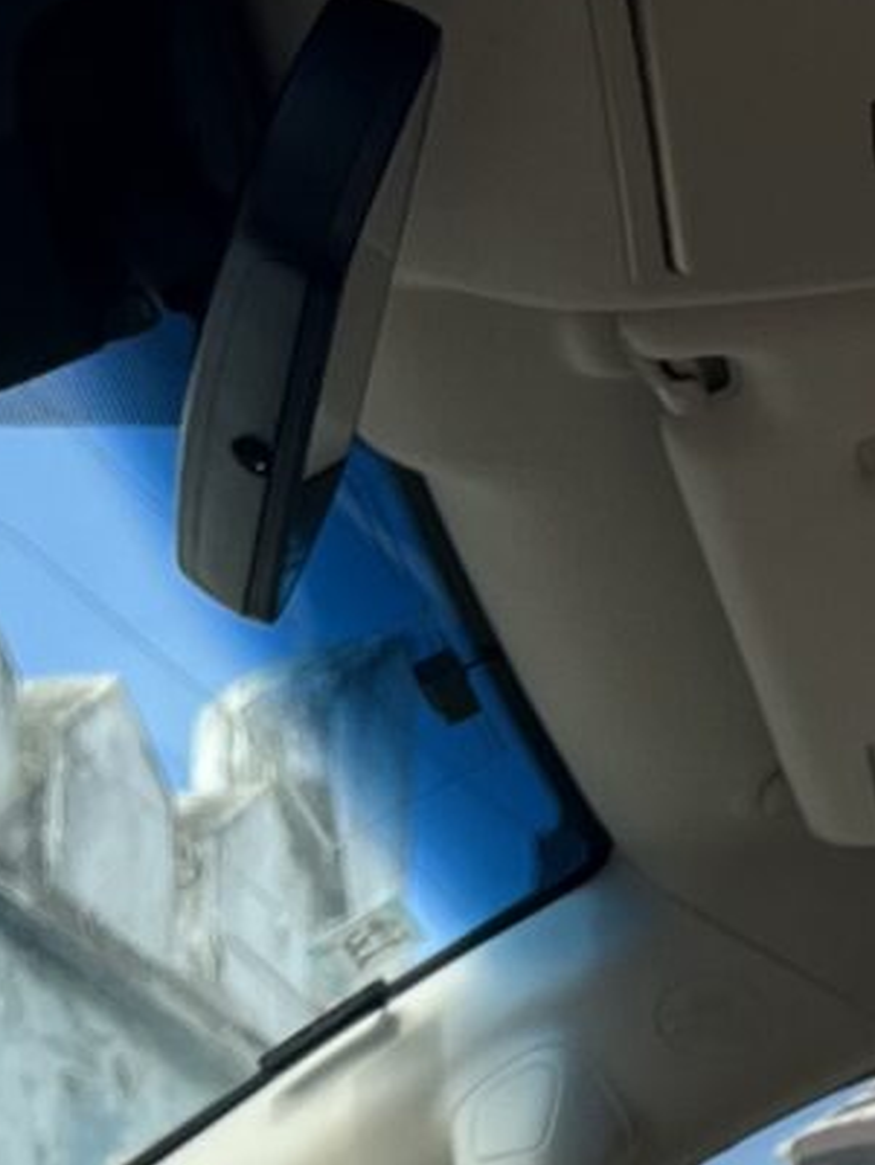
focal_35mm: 166
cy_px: 2423
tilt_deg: +6.5
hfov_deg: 8.5
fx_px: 5592
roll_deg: +0.4
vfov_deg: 10.8
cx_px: 1674
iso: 50
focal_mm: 5.7
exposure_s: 1/1869
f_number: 1.5
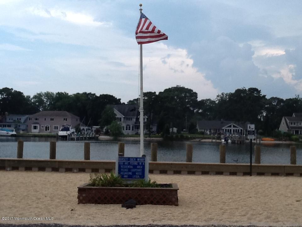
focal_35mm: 44
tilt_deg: +2.3
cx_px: 151
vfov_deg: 32.9
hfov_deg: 42.9
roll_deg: -0.2
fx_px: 384
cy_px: 114
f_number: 2.4
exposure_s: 1/405
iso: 40
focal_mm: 2.03
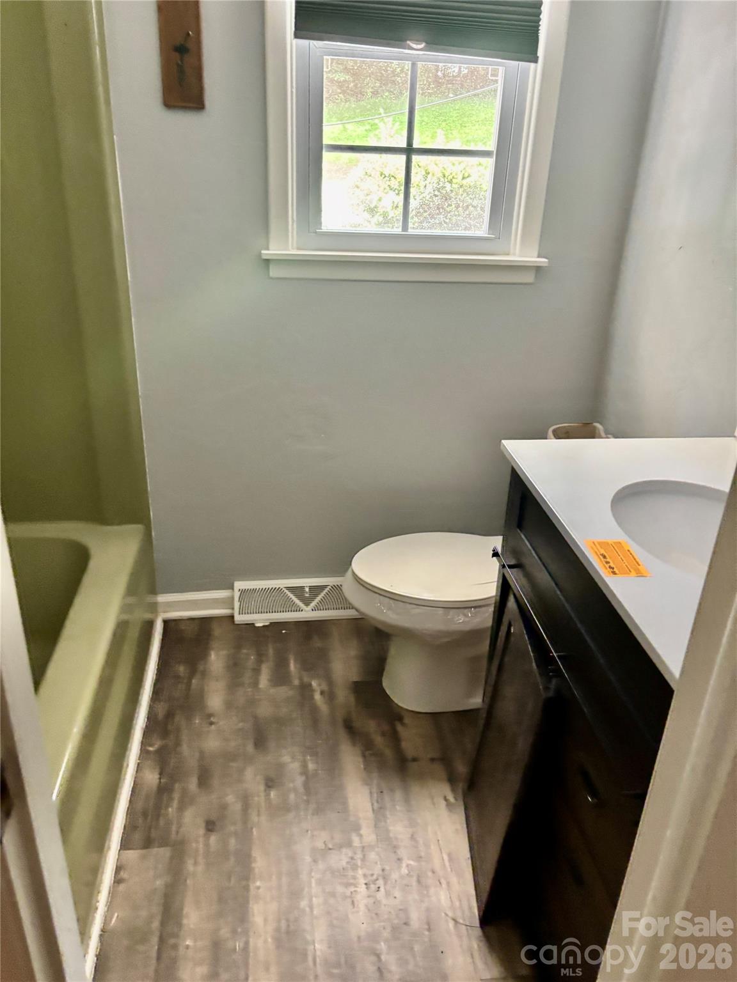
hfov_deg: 53.1
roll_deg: -2.5
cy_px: 491
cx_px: 368
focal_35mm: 26
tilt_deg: -27.7
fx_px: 738
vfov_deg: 67.3
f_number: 1.6
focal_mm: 5.96
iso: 640
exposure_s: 1/40
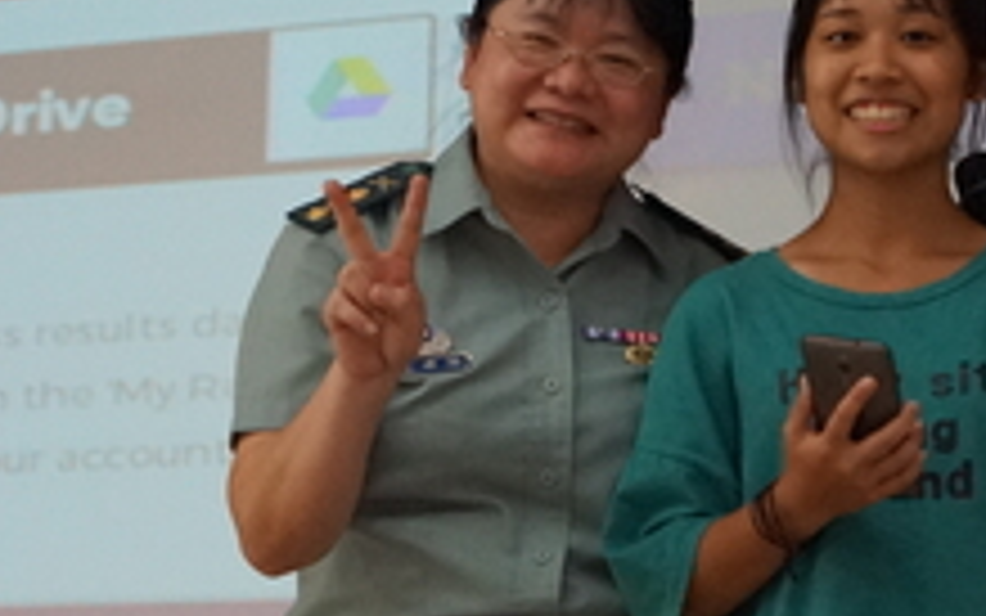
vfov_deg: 8.0
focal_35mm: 163
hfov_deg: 12.8
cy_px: 83
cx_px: 248
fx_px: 4381
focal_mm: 50
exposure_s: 1/160
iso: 5000
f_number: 4
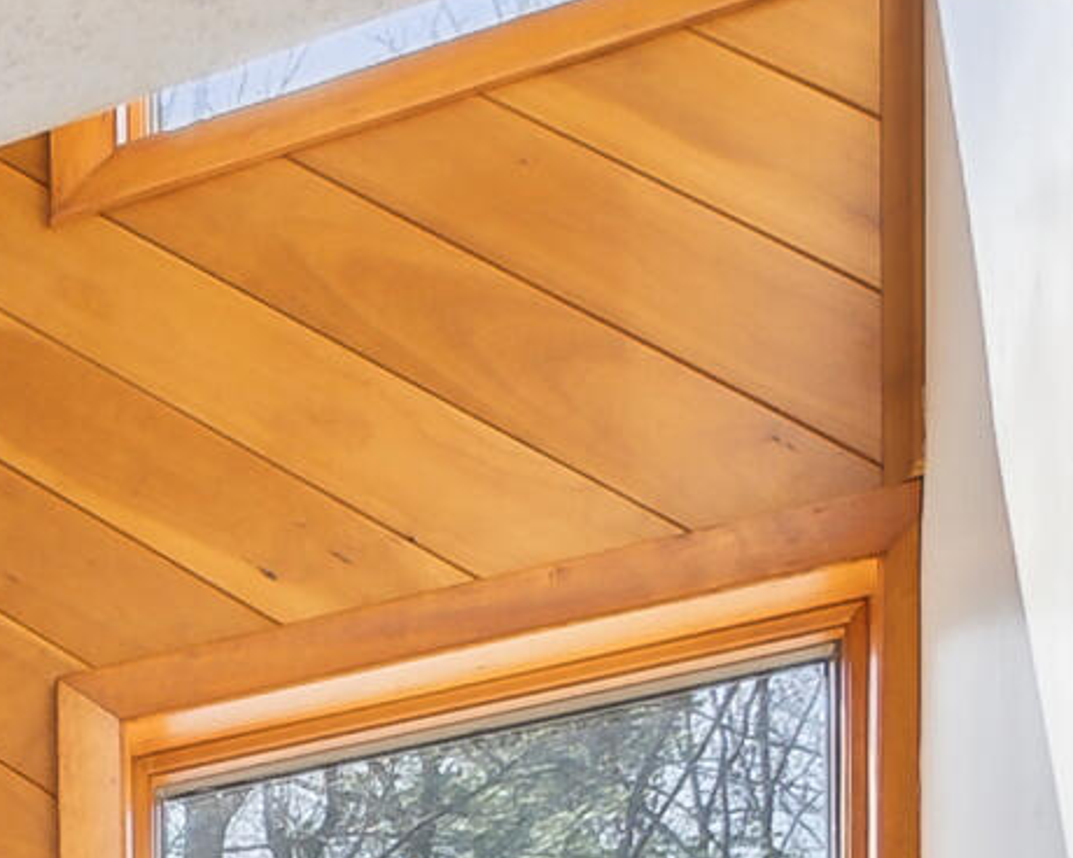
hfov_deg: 12.4
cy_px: 2326
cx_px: -1868
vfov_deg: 11.5
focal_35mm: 98
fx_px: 3112
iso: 320
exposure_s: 1/40
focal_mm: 16
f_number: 7.1
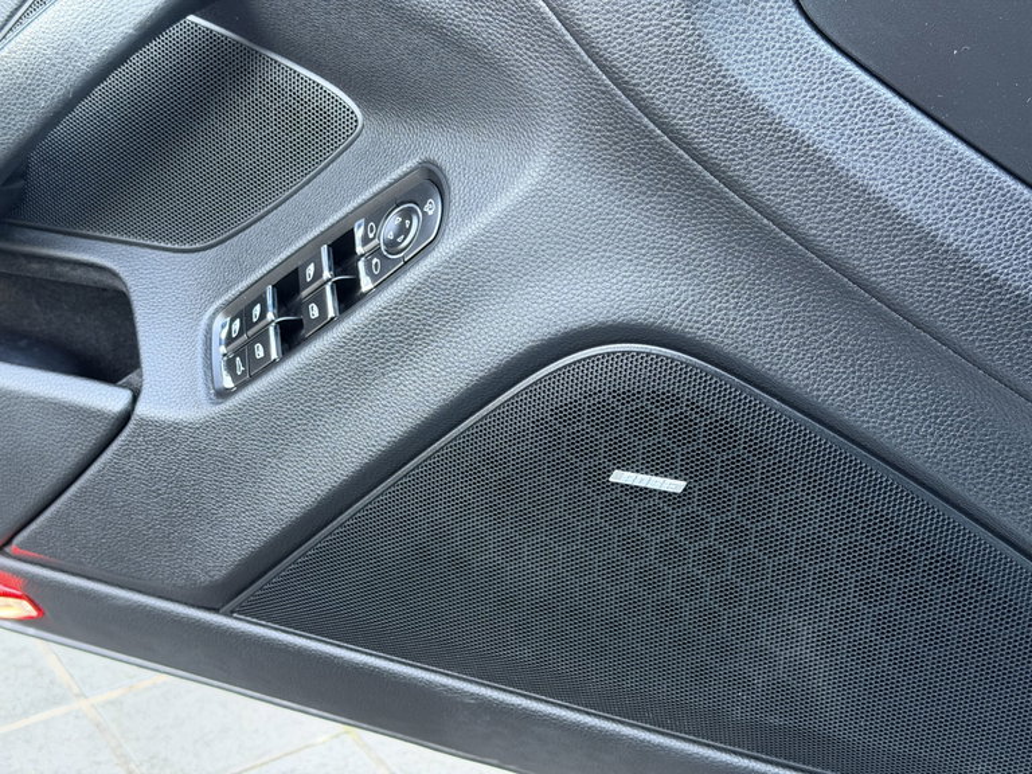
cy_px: 387
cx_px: 516
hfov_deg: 39.7
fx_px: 1431
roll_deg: +0.7
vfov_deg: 30.3
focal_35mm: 48
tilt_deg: -20.8
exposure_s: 1/40
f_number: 1.78
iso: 320
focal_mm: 6.76
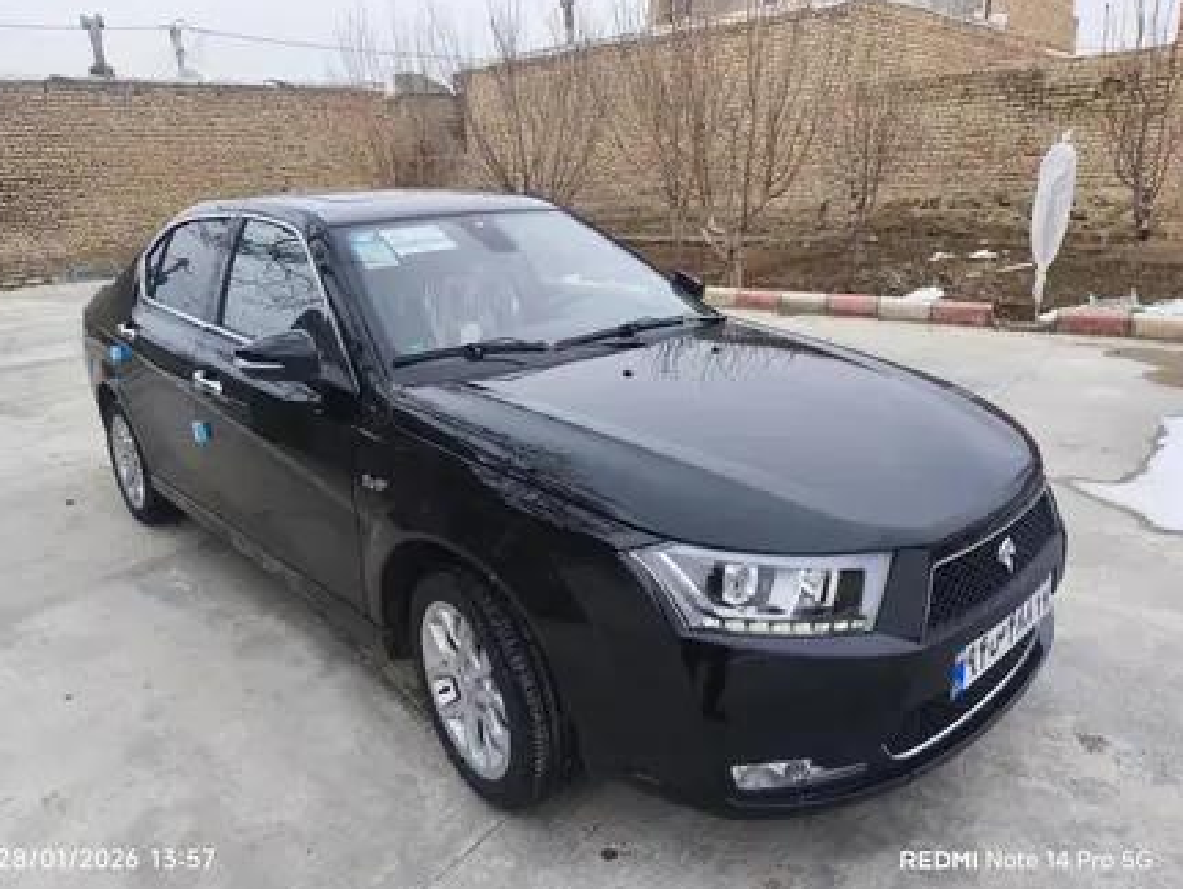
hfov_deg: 71.5
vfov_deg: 56.9
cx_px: 574
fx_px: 821
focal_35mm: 24
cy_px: 450
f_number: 1.65
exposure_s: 1/398
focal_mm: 6.18
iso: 50
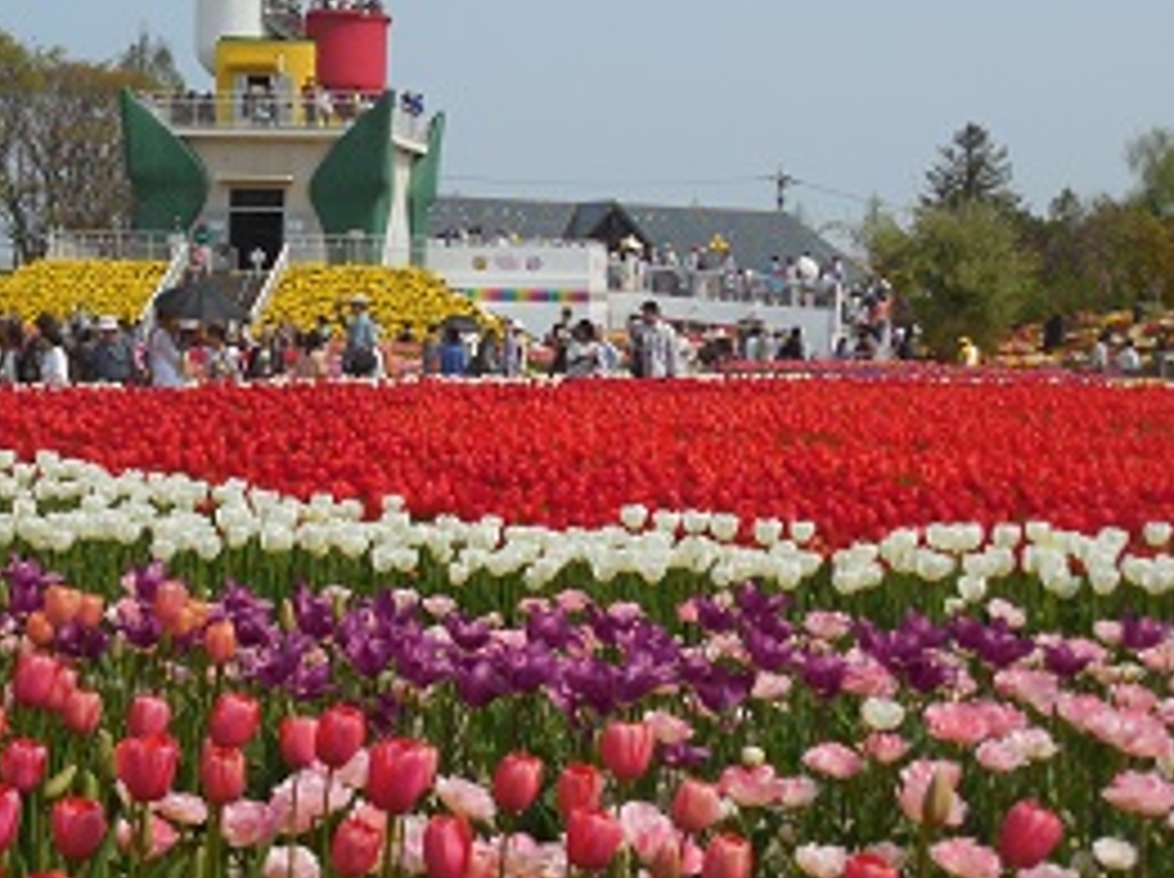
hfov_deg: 29.2
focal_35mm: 66
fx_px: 2235
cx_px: 396
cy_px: 216
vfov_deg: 22.0
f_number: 3.9
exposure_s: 1/1250
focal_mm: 7.8
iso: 125
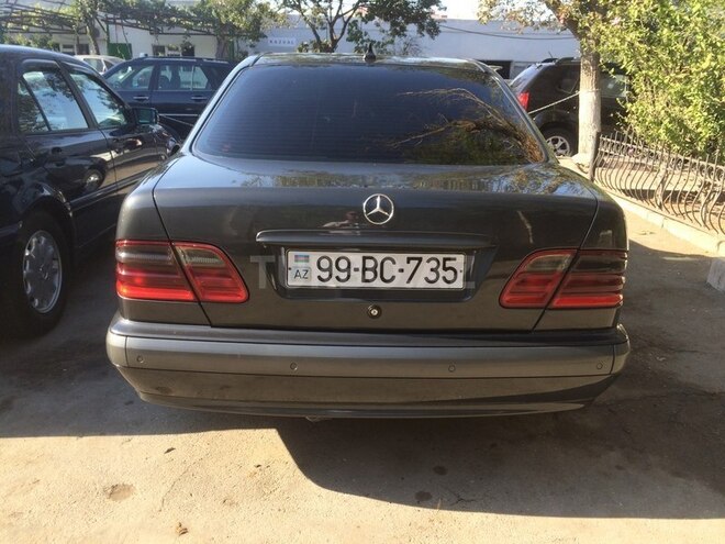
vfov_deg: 48.2
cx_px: 362
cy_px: 272
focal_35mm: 29
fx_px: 607
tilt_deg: -19.4
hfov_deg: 61.7
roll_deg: -0.9
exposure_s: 1/526
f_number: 2.2
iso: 32
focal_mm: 4.15
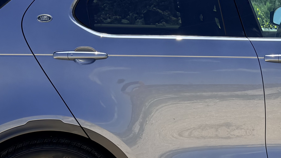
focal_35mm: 83
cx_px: 239
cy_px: 54
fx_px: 618
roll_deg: +1.4
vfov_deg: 14.5
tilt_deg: -2.5
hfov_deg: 25.0
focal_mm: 6.76
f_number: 1.78
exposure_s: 1/2801
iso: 80
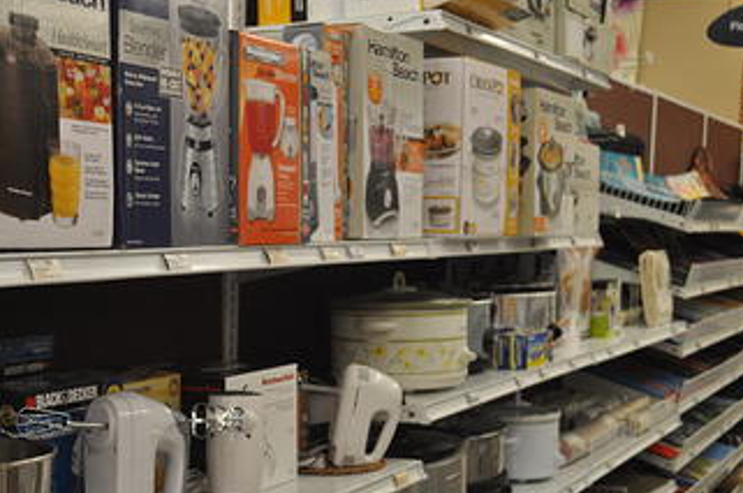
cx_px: 245
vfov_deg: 21.1
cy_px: 356
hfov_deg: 31.3
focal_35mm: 64
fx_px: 1313
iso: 450
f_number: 4.5
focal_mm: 29
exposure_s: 1/60
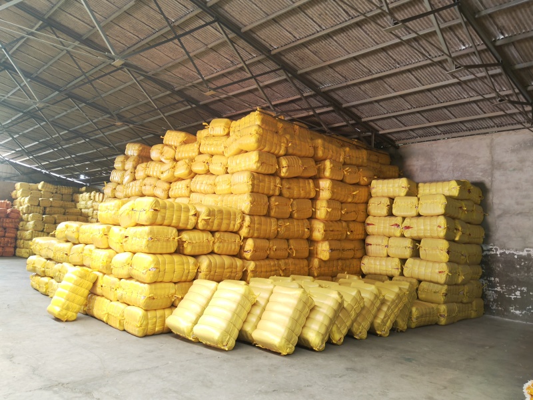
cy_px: 200
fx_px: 447
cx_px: 266
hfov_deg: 61.7
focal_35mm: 29
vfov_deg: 48.2
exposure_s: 1/14
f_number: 1.9
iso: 800
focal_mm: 5.52
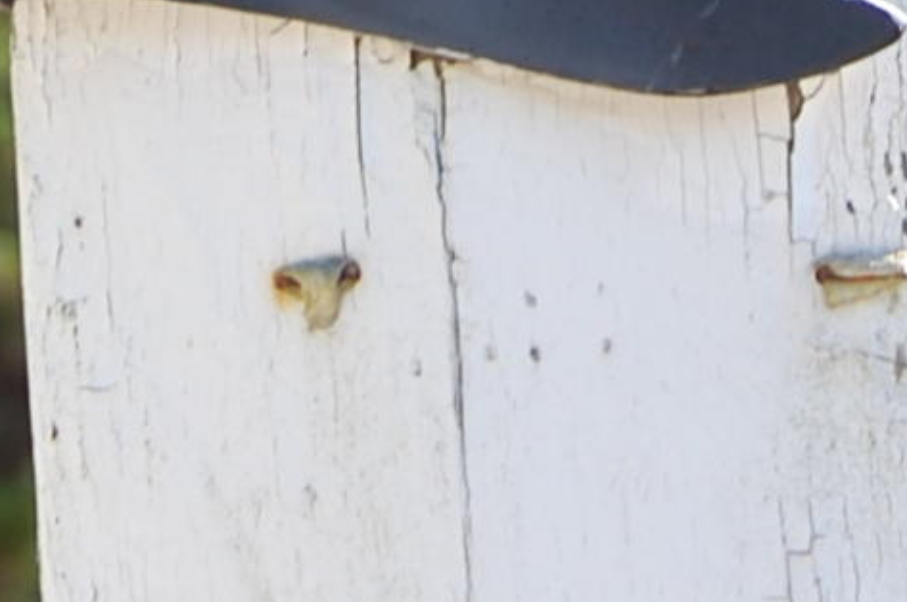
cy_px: -853
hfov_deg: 6.2
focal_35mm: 333
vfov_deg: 4.0
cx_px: 232
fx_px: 8383
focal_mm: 35
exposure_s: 1/160
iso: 200
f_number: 6.3
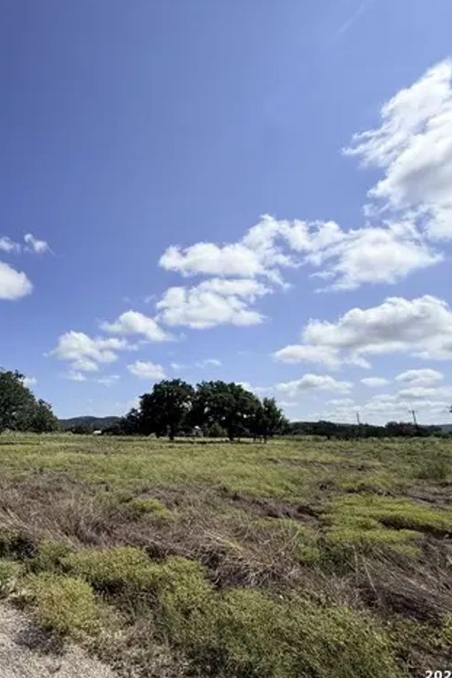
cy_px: 334
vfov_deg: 84.0
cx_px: 75
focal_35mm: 20
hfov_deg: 56.2
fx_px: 377
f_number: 2.2
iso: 50
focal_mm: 2.22
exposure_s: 1/4425
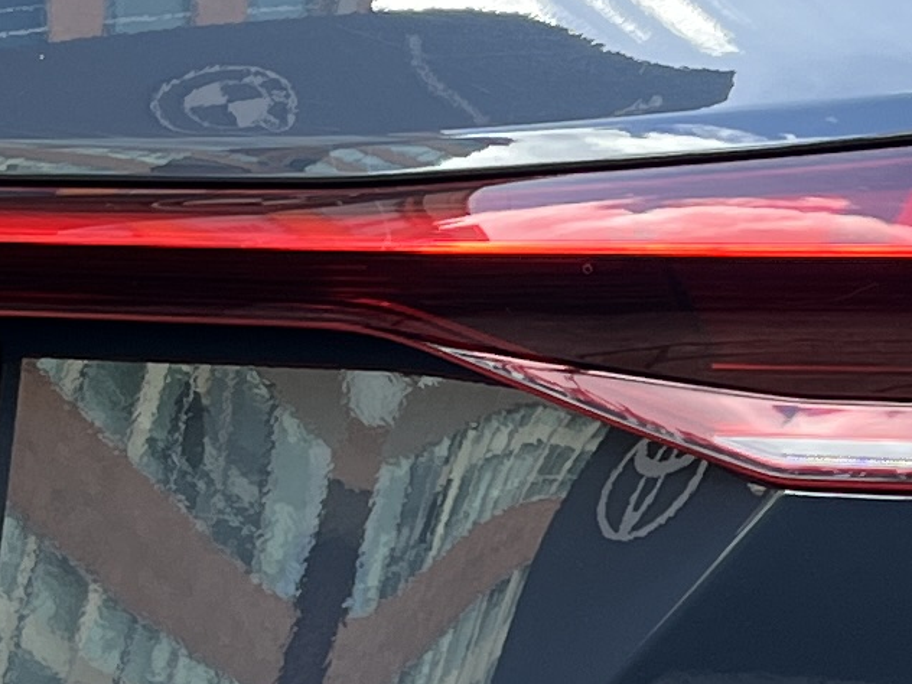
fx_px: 4373
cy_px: 479
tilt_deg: -9.7
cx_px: 1084
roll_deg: +2.0
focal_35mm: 166
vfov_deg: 8.9
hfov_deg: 11.7
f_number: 1.6
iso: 40
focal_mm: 5.1
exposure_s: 1/164
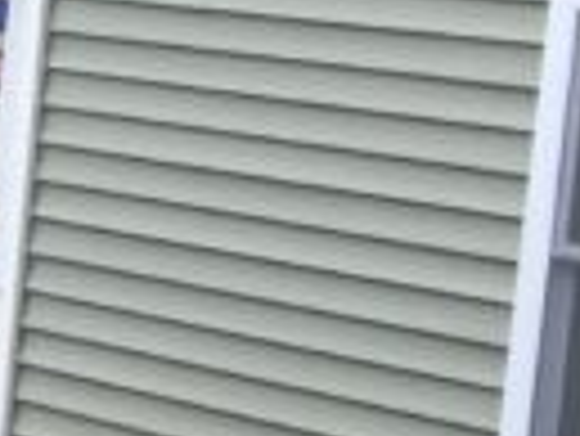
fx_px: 3857
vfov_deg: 6.5
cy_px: 292
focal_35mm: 230
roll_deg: -2.7
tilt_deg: -9.5
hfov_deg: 7.0
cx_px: -1569
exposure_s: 1/120
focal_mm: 4.15
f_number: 2.2
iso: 32
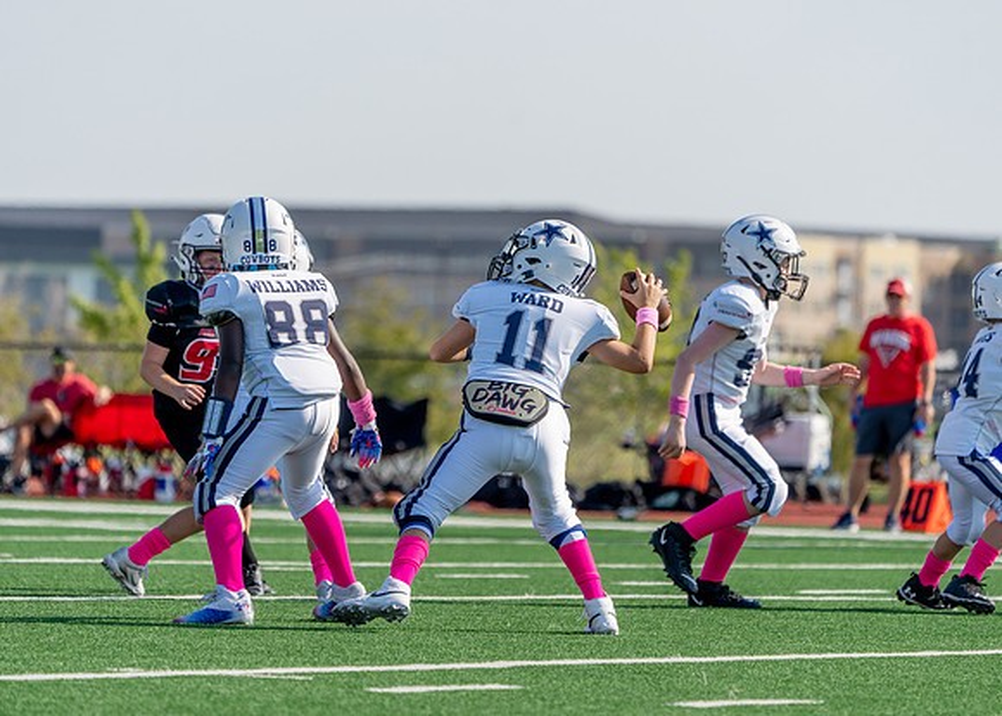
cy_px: 358
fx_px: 8854
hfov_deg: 6.5
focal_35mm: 311
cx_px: 501
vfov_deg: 4.6
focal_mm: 297
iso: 200
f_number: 5.6
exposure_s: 1/1250
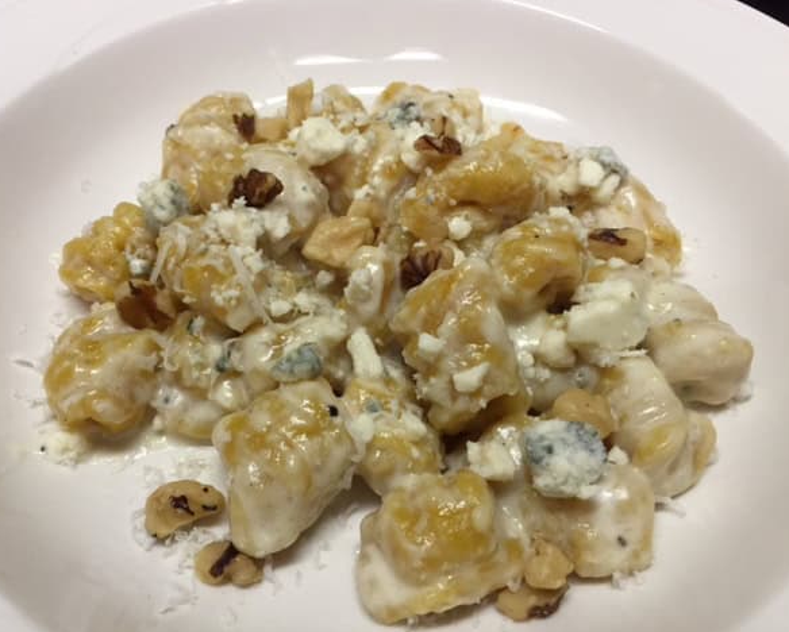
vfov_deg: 47.2
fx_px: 724
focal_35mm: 31
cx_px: 373
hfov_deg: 57.1
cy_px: 313
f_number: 2.2
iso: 100
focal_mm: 4.2
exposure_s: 1/30
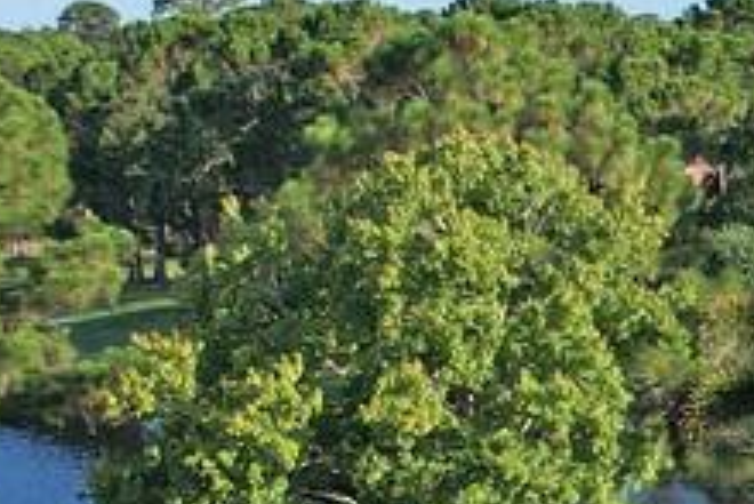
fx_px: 3353
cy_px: 665
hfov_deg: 12.1
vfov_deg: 8.5
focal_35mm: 160
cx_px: 1205
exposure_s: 1/1250
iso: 120
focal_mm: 8.38
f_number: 2.8
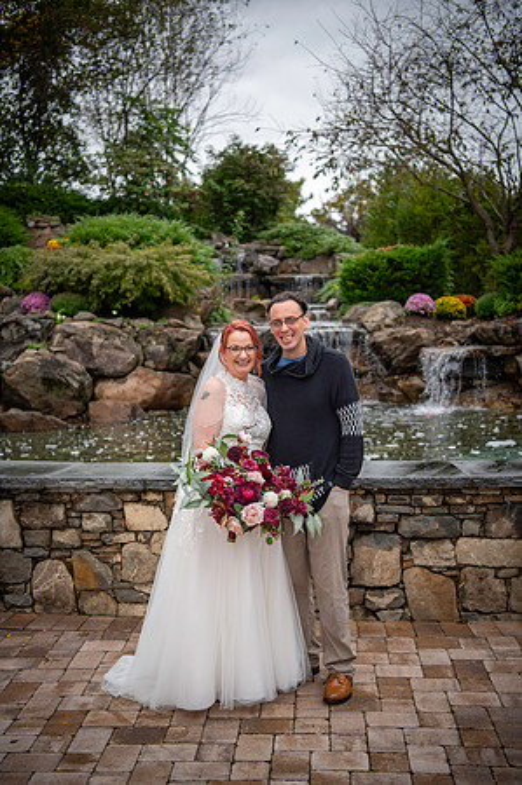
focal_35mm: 45
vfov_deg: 43.6
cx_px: 261
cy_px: 392
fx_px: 981
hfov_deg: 29.8
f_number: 2.8
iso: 800
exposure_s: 1/2000
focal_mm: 45
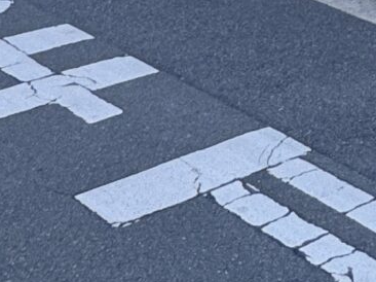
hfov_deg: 18.1
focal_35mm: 98
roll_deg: -1.5
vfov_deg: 8.6
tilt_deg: +22.6
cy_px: -792
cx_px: 540
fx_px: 1064
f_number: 2.2
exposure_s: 1/515
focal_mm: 2.22
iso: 40
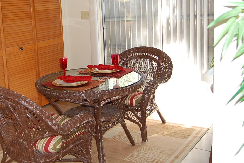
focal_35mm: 48
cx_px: 53
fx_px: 325
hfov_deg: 39.7
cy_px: 55
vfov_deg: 27.9
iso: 400
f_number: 3.8
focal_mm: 20
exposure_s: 1/60
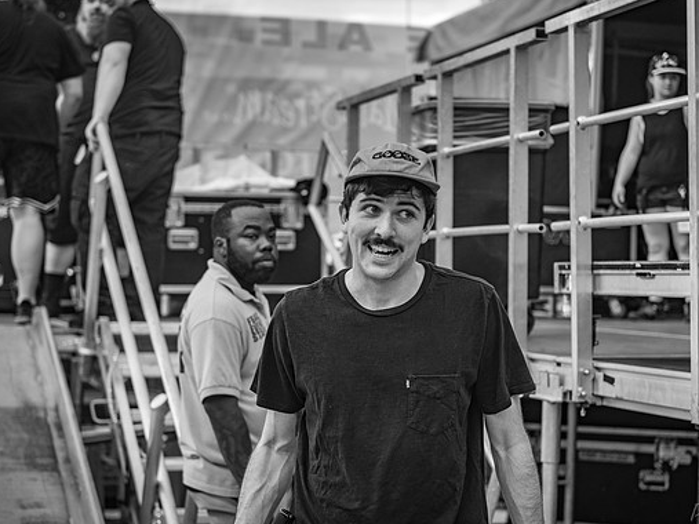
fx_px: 1554
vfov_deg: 19.1
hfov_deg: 25.3
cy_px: 261
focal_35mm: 77
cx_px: 392
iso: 800
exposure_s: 1/320
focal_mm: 70
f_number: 4
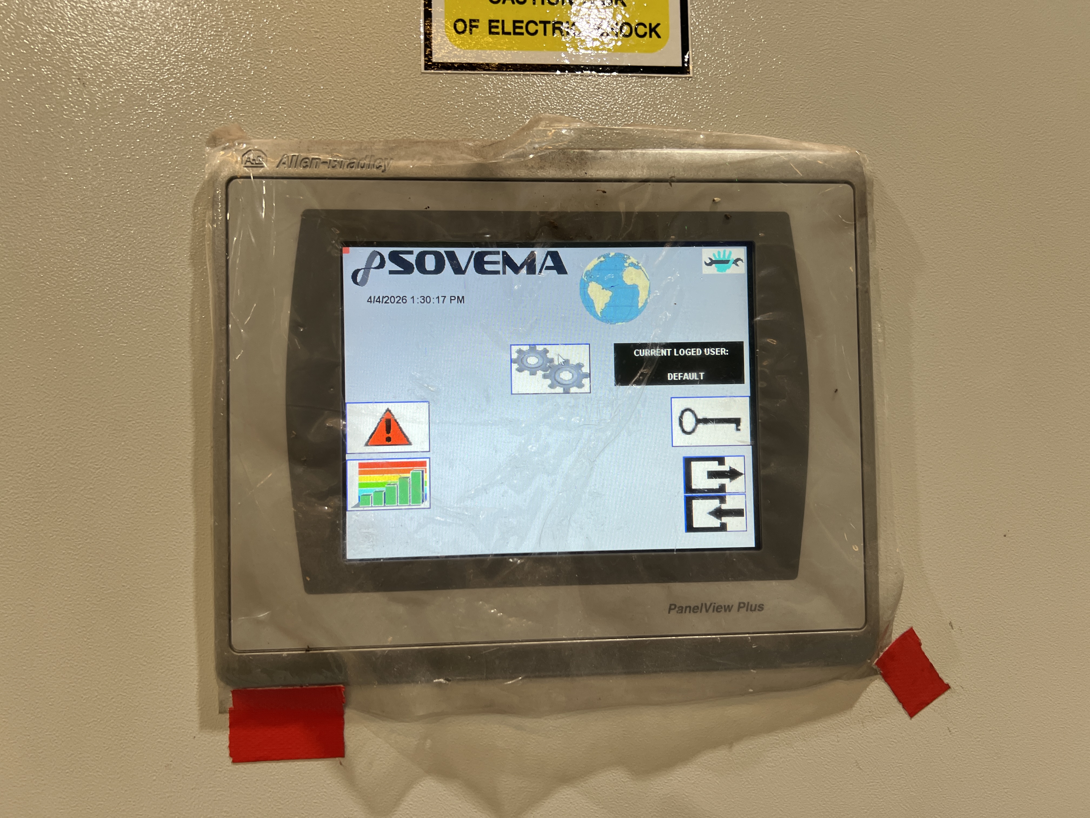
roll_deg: -0.2
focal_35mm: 26
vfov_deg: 53.1
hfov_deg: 67.3
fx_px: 819
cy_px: 409
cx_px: 545
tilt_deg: +2.1
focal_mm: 5.7
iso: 64
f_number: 1.5
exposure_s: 1/121
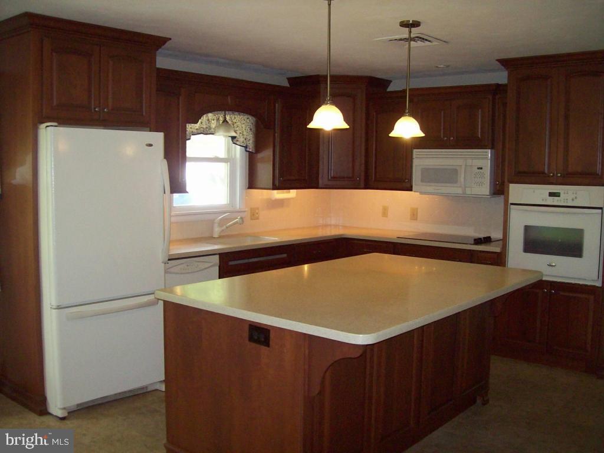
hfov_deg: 51.4
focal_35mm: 36
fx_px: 628
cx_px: 302
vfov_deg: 39.7
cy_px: 226
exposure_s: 1/64
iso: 140
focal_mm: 6
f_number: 2.7
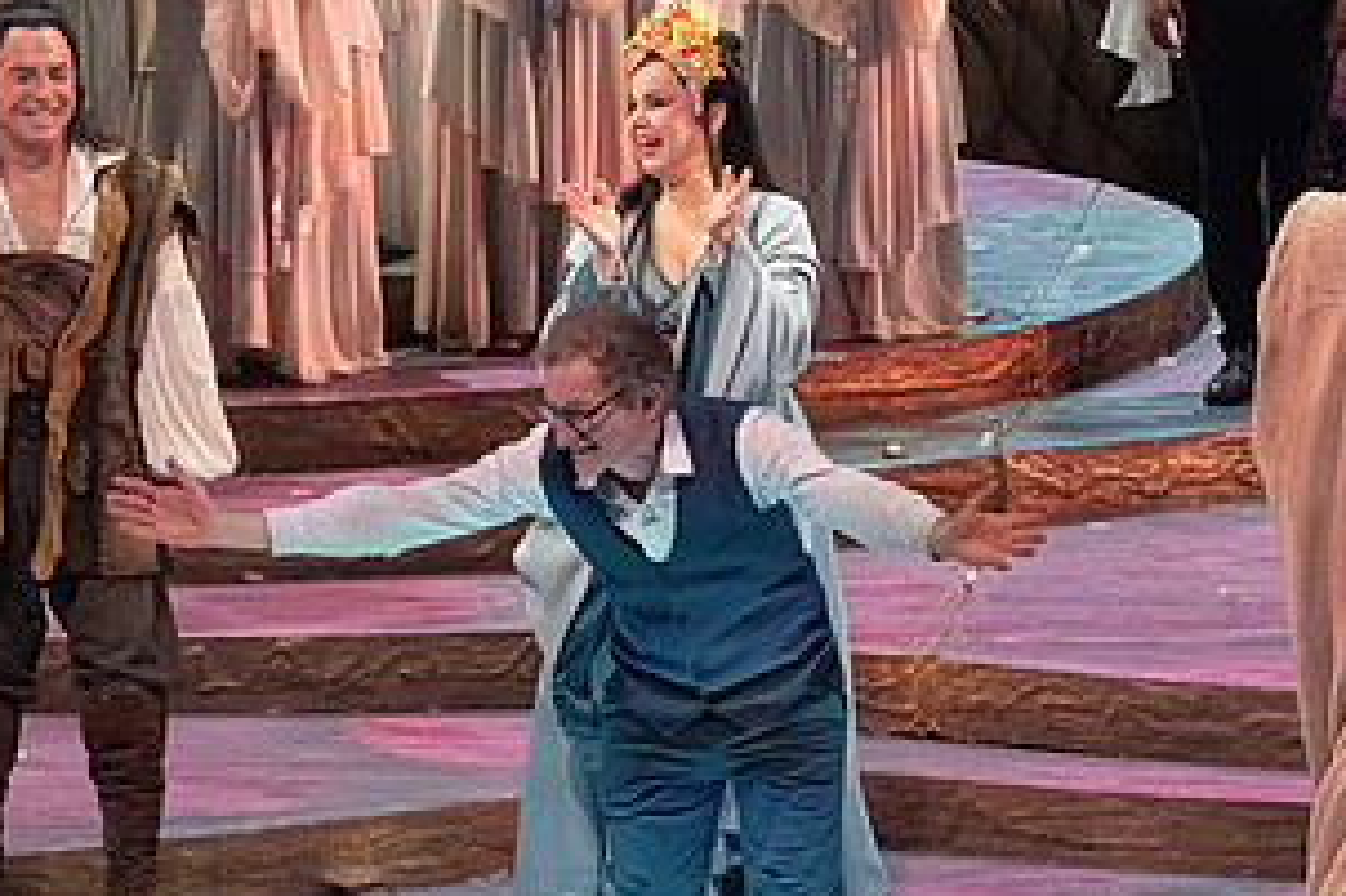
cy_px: 466
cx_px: 735
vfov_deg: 3.6
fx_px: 14349
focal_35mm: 384
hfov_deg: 5.4
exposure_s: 1/1000
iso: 20000
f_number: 10
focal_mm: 200
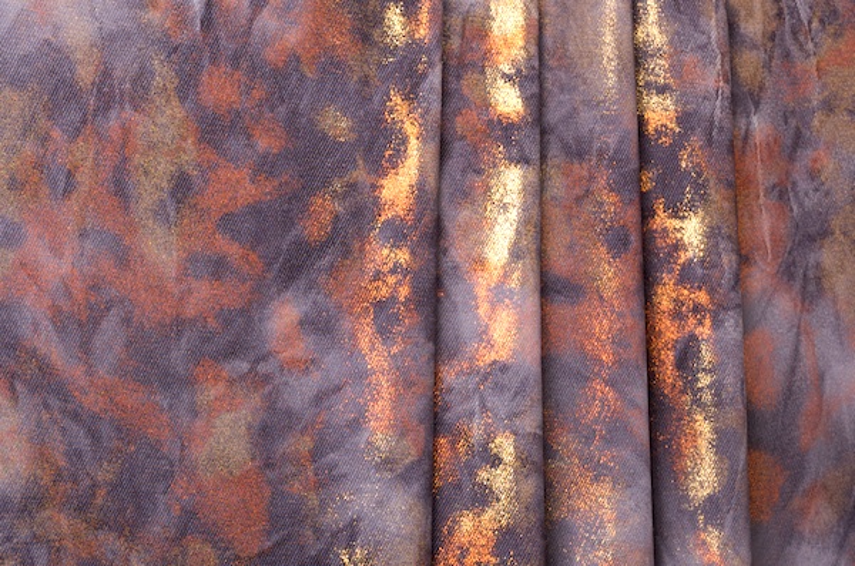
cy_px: 283
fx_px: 2346
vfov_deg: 13.8
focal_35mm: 99
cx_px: 428
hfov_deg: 20.7
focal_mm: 66
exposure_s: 1/800
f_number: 11
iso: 200
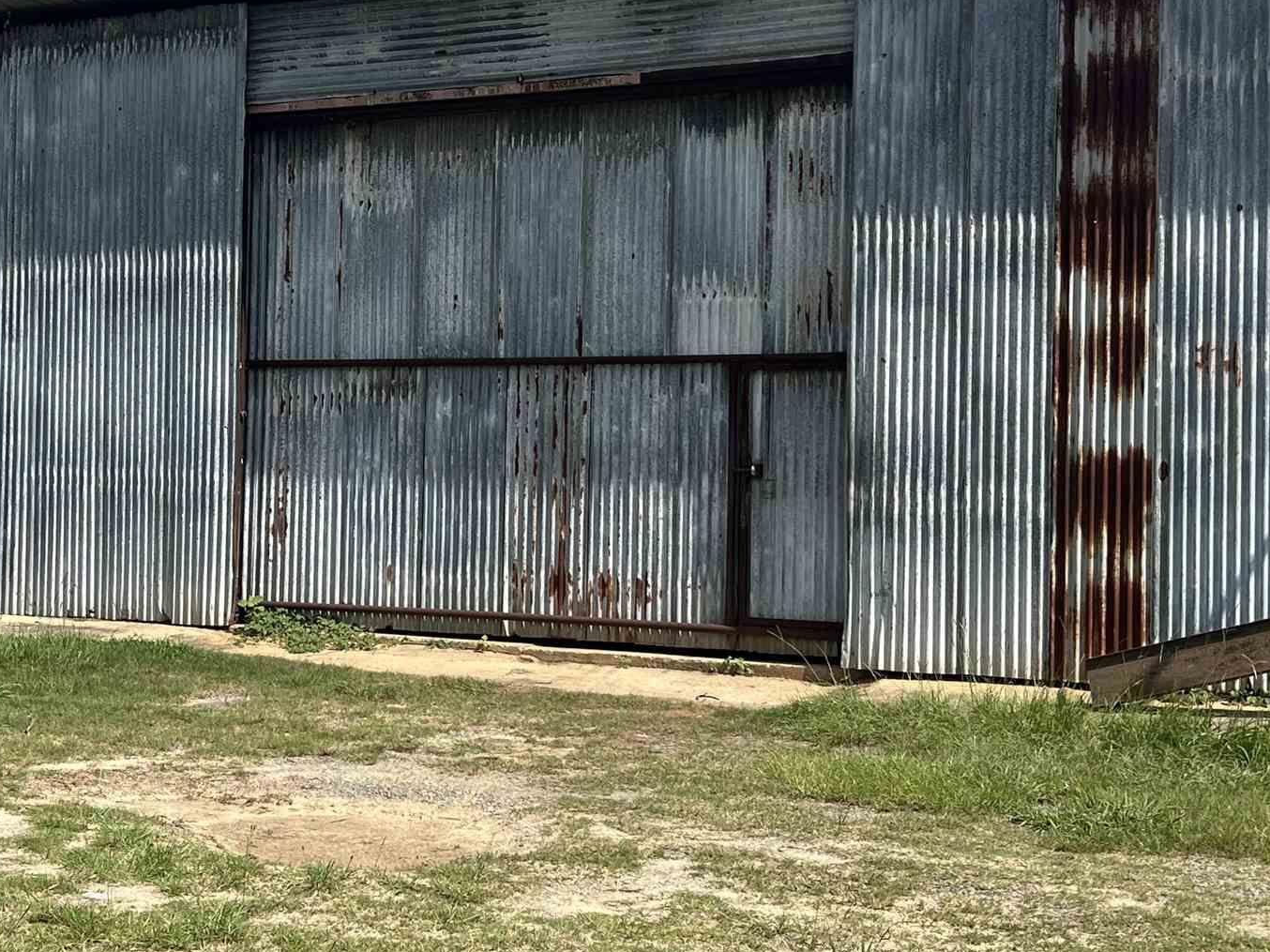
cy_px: 386
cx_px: 483
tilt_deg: +4.1
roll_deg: -0.8
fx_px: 2164
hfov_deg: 32.6
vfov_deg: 24.8
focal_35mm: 59
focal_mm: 5.7
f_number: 1.5
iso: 50
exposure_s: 1/3968
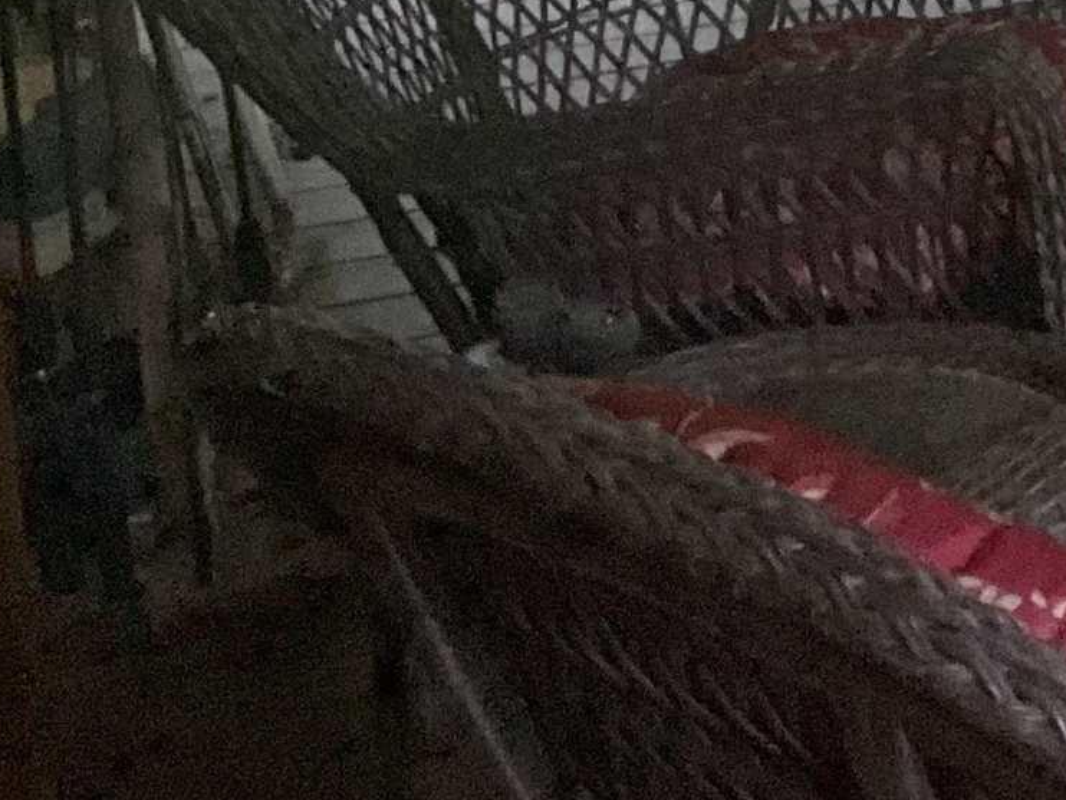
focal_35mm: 120
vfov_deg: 11.5
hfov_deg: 13.9
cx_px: 2115
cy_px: -613
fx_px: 3697
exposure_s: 1/60
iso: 250
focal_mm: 3
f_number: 1.8
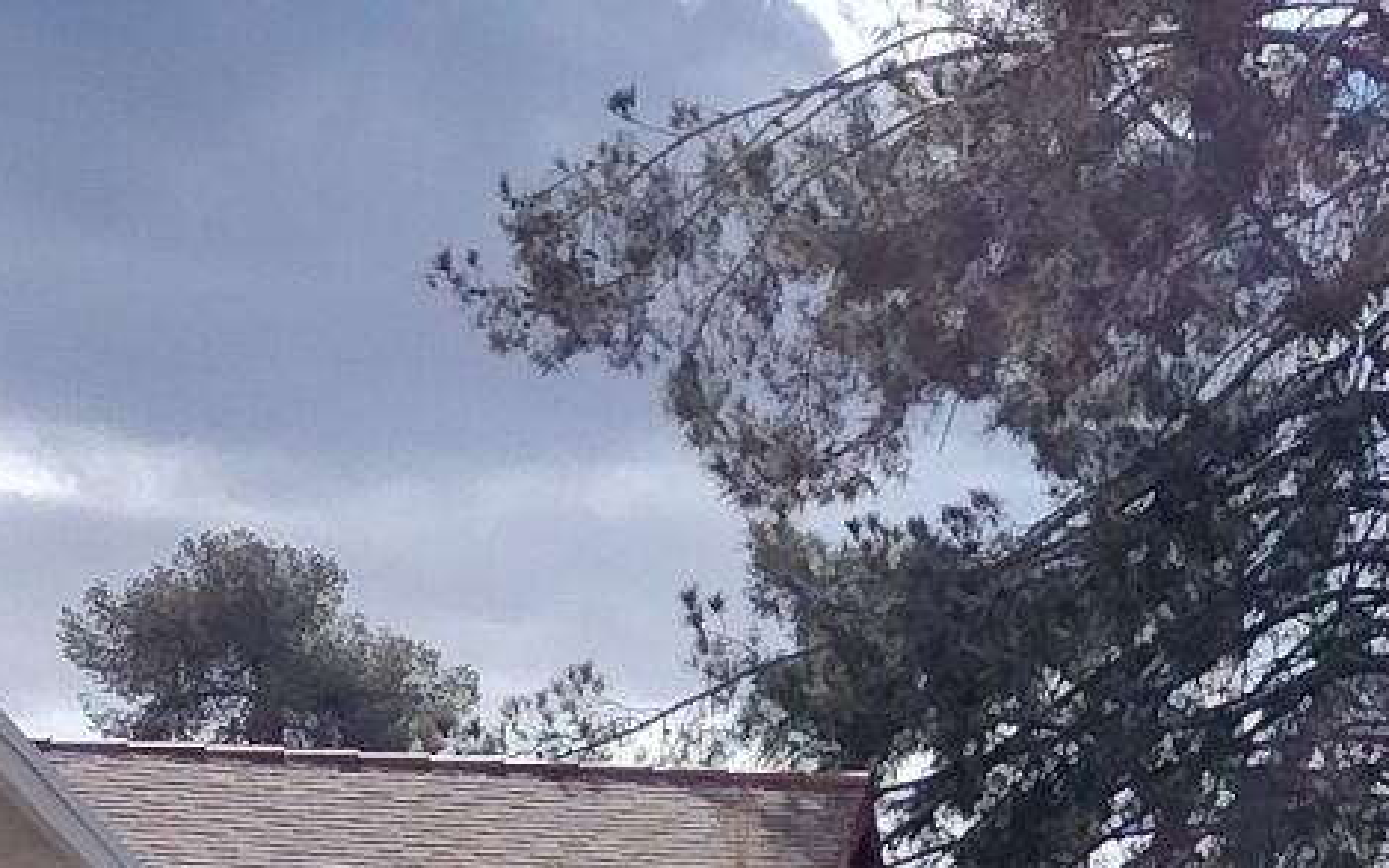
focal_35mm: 183
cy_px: 1484
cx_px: 2248
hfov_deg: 10.9
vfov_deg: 7.0
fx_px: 6927
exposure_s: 1/5066
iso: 100
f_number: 1.7
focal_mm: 4.71
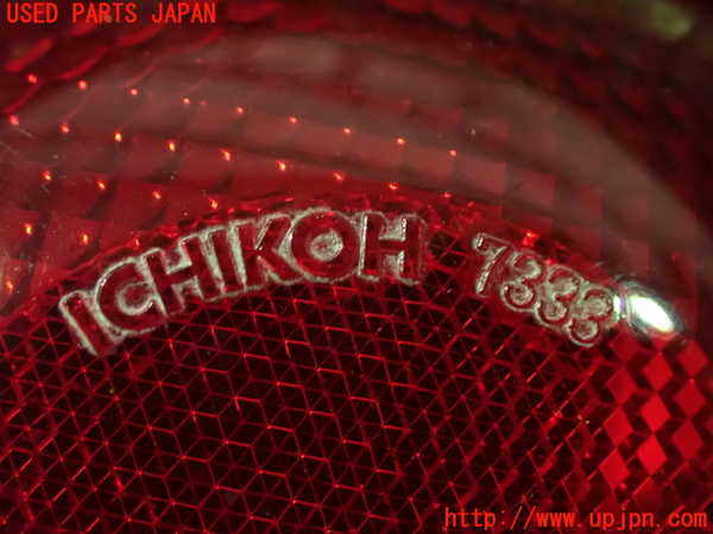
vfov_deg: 32.9
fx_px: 906
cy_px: 267
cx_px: 356
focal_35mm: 44
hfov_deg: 42.9
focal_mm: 7.84
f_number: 2.9
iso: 1600
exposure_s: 1/25
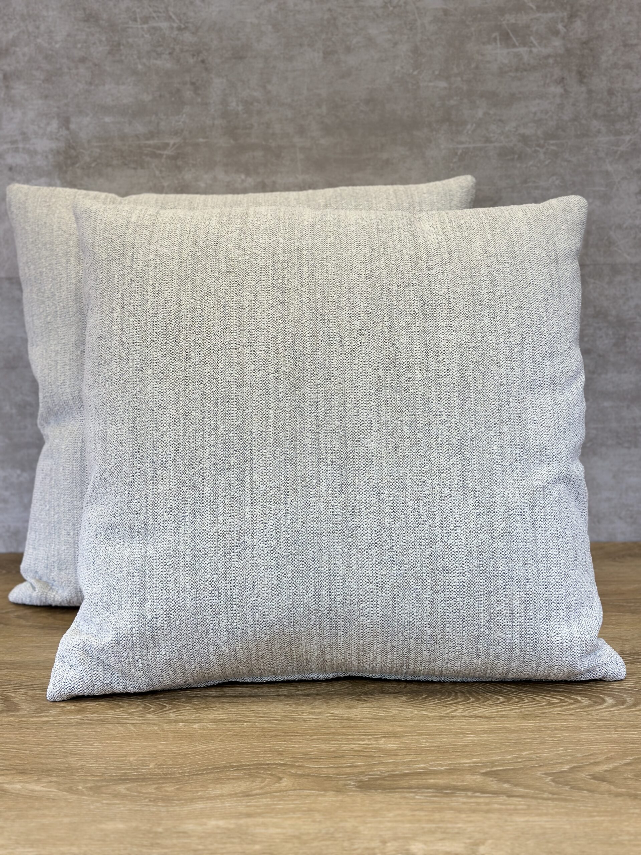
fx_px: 1185
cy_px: 428
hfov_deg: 30.3
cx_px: 320
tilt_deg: -13.8
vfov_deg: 39.7
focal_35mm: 48
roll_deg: +1.4
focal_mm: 6.86
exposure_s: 1/226
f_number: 1.78
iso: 80
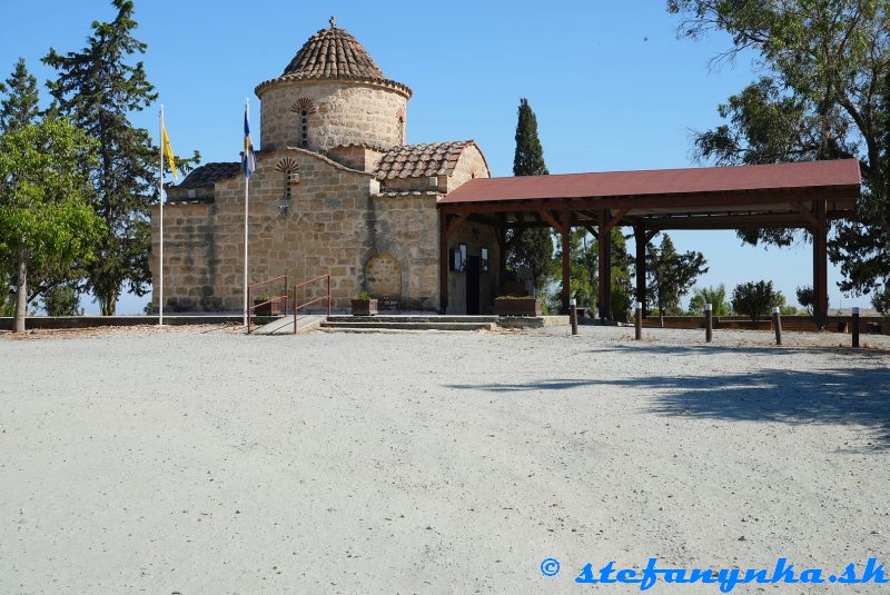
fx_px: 990
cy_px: 298
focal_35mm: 40
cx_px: 445
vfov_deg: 33.5
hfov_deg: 48.4
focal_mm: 40
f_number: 9
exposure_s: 1/125
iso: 100
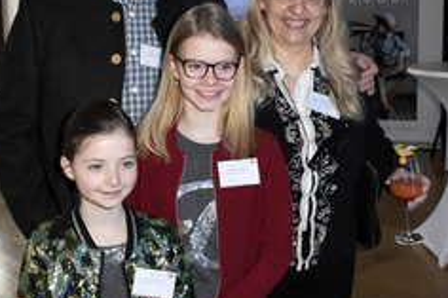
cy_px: 123
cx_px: 215
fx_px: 783
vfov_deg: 21.5
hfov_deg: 31.9
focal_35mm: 63
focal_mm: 22
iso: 1600
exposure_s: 1/100
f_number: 6.3
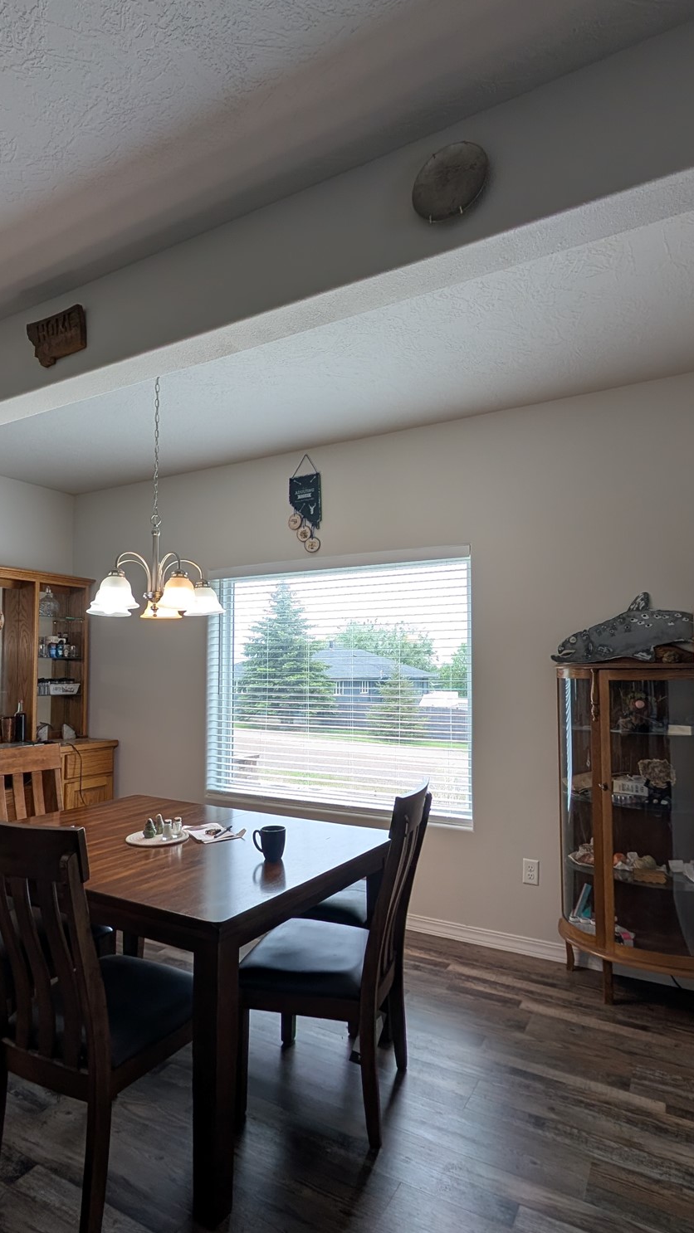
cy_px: 631
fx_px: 589
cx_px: 342
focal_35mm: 18
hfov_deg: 61.0
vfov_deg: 92.6
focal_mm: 2.02
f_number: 1.7
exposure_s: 1/123
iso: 48
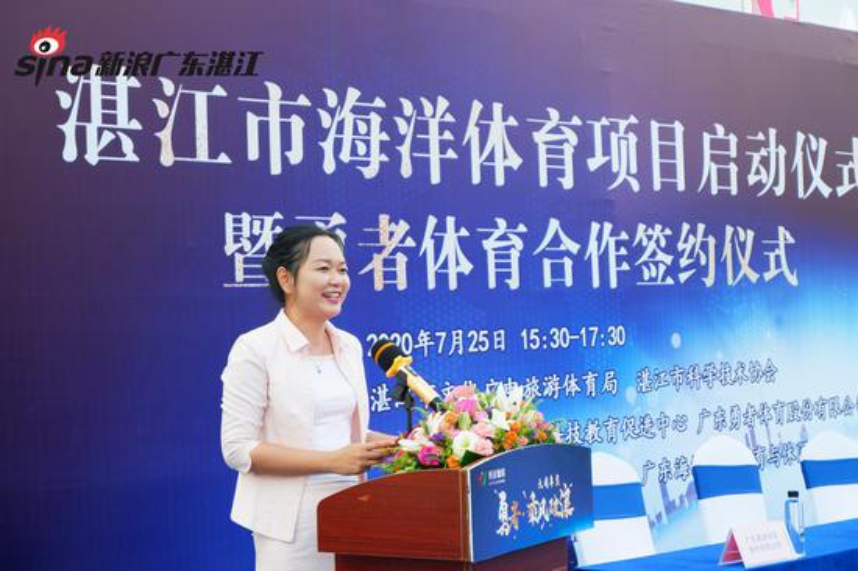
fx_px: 1620
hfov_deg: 29.7
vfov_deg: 20.0
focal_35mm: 68
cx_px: 429
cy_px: 286
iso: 400
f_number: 5.6
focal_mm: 45
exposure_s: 1/200
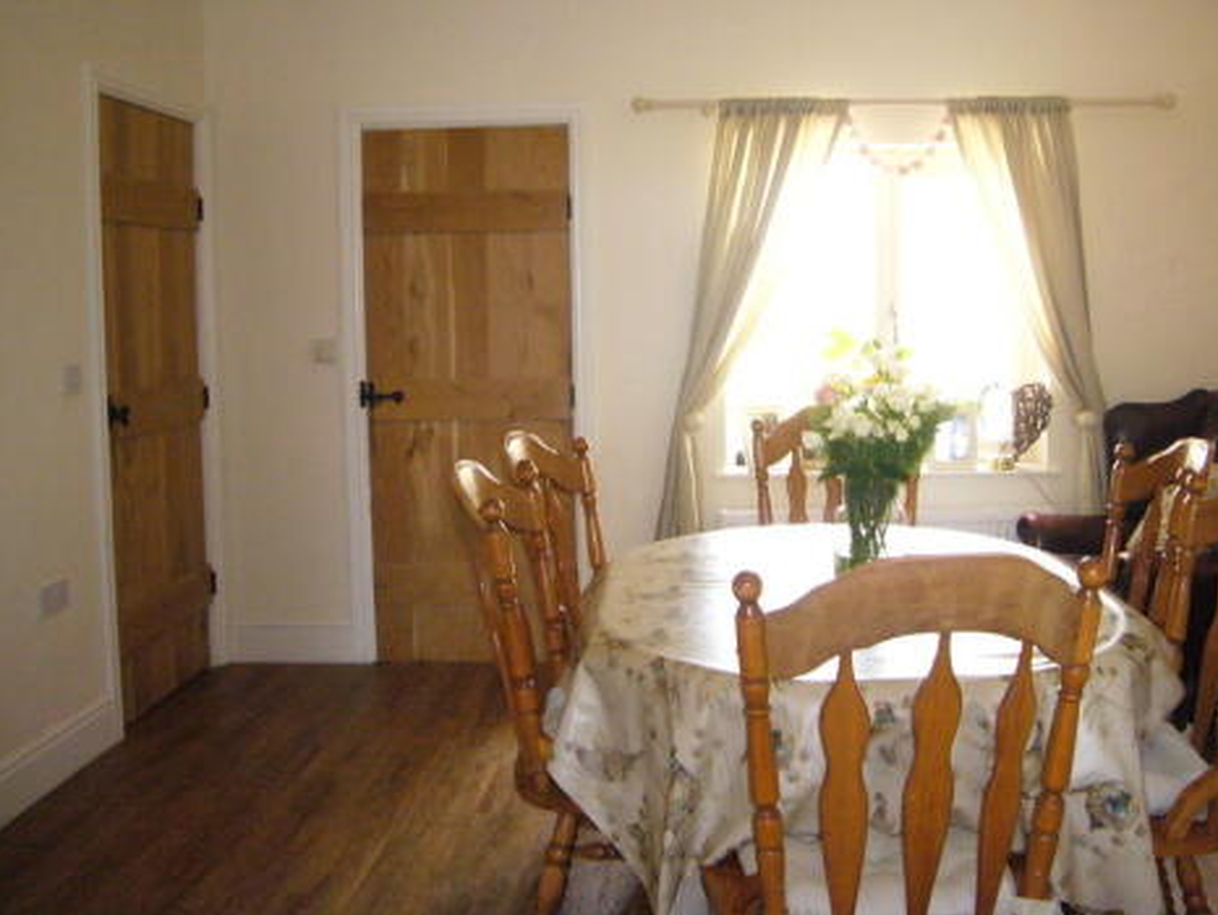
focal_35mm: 35
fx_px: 1232
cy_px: 380
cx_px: 673
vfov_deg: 40.6
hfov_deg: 52.5
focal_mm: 4.6
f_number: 2.8
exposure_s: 1/30
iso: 320
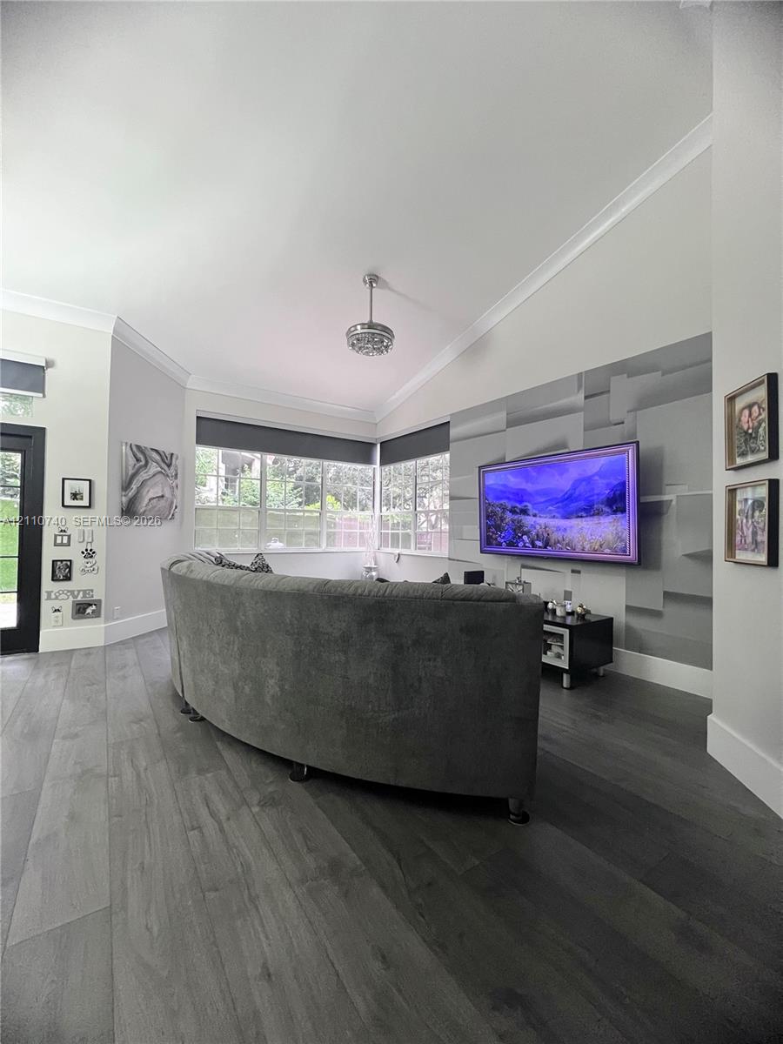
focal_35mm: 13
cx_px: 392
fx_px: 392
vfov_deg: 106.2
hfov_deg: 89.9
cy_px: 522
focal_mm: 1.57
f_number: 1.8
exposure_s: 1/60
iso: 500
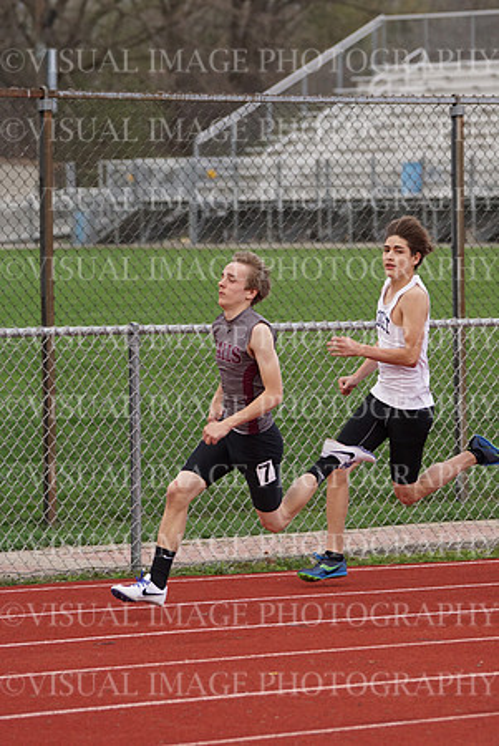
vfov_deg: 8.6
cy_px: 373
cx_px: 250
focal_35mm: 240
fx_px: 4978
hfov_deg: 5.7
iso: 1250
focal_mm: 160
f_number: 5.6
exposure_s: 1/1000
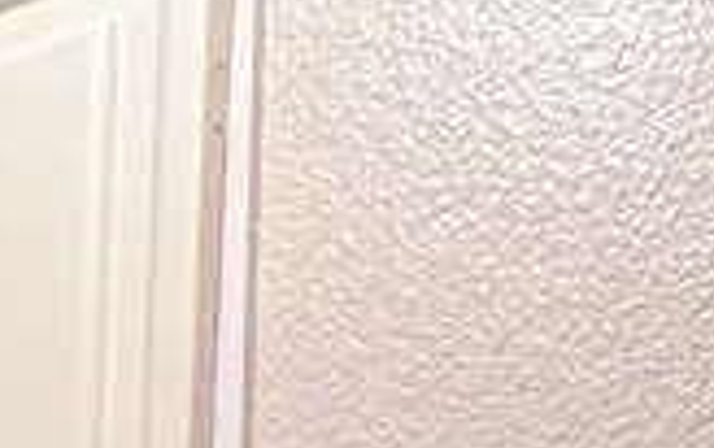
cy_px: 1287
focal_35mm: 86
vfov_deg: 10.9
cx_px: 52
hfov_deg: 23.3
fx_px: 1676
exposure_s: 1/60
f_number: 1.8
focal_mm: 1.57
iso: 640
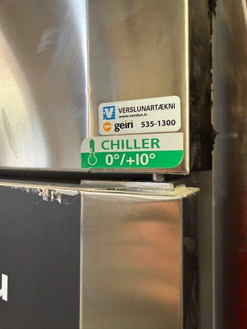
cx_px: 124
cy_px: 164
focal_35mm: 24
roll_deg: -1.4
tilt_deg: +2.3
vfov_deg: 71.6
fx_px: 228
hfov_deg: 56.8
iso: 400
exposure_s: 1/50
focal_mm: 2.22
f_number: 2.2
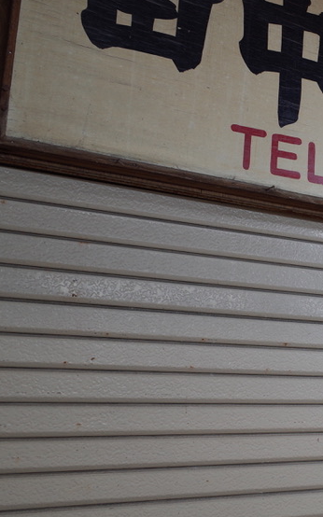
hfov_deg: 21.1
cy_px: 242
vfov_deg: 36.3
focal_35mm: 56
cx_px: 411
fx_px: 789
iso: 200
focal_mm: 18.3
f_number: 2.8
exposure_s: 1/30
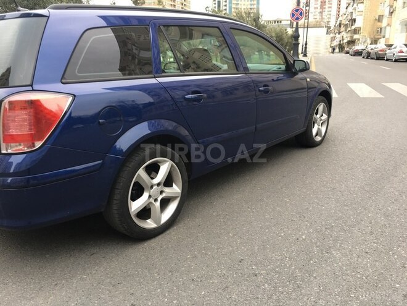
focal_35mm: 29
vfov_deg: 48.2
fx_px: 341
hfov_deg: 61.7
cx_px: 204
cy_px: 153
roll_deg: +1.0
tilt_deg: -14.7
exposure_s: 1/50
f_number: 2.2
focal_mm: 4.15
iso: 32
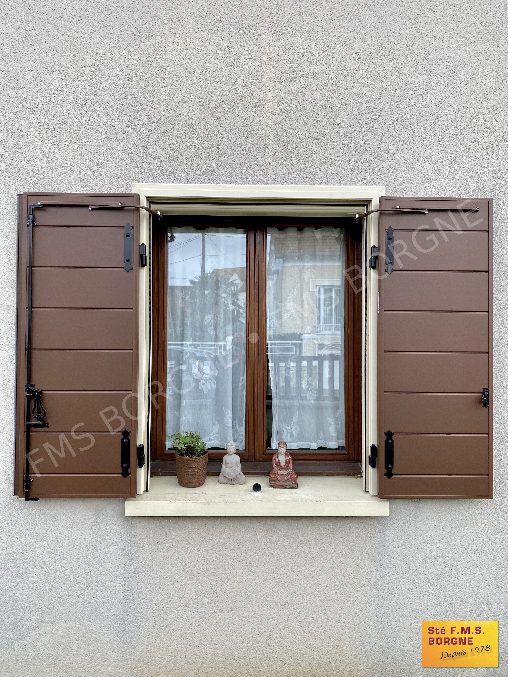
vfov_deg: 67.3
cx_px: 254
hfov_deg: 53.1
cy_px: 338
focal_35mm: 26
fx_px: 509
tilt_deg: +1.1
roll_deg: -0.6
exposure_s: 1/382
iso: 32
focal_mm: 4.25
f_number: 1.8
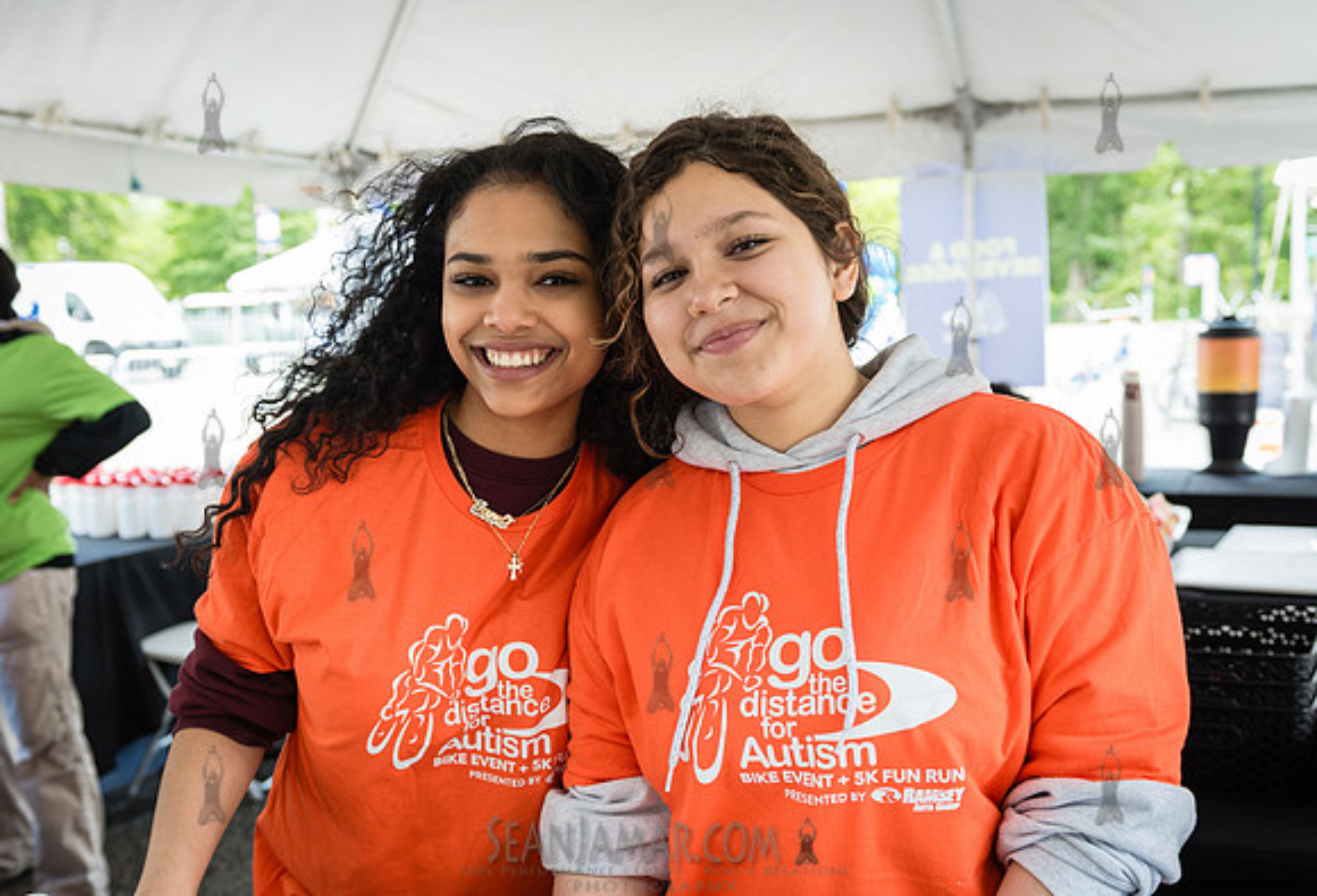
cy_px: 494
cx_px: 658
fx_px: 1458
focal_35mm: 40
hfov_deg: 48.6
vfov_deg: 34.2
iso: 400
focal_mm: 34
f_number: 3.5
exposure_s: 1/125
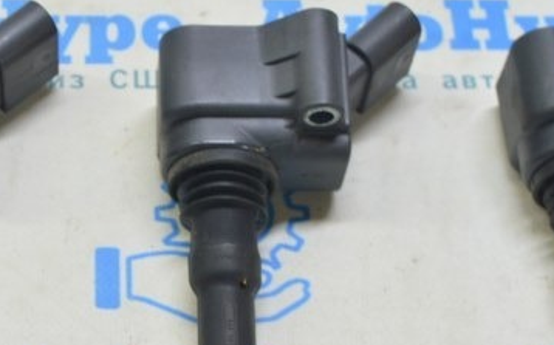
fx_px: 1584
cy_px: 251
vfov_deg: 12.4
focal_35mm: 105
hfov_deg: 19.5
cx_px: 73
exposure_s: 1/20
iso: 400
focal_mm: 24
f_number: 5.6
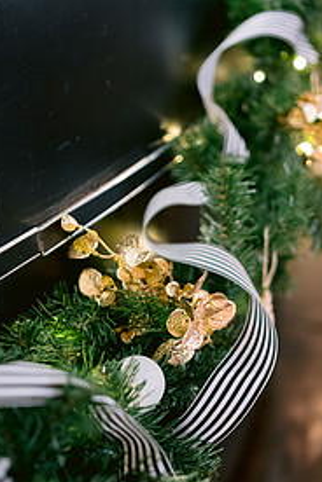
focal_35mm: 57
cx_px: 196
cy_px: 236
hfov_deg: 23.7
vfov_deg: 35.1
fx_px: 765
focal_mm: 35
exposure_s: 1/40
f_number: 1.8
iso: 1600
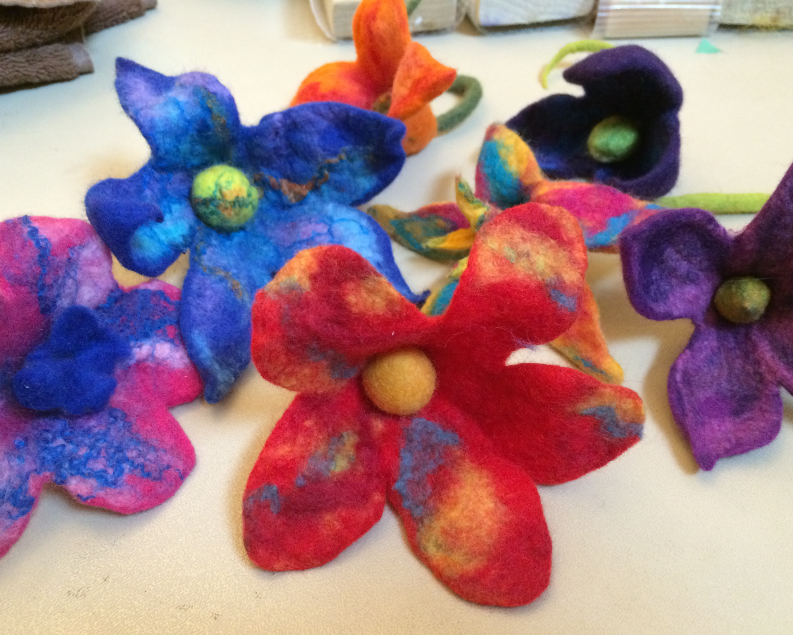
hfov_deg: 57.2
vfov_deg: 47.1
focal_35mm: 31
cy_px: 321
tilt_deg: -46.0
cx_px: 397
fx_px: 728
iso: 320
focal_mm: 4.15
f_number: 2.2
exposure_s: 1/20
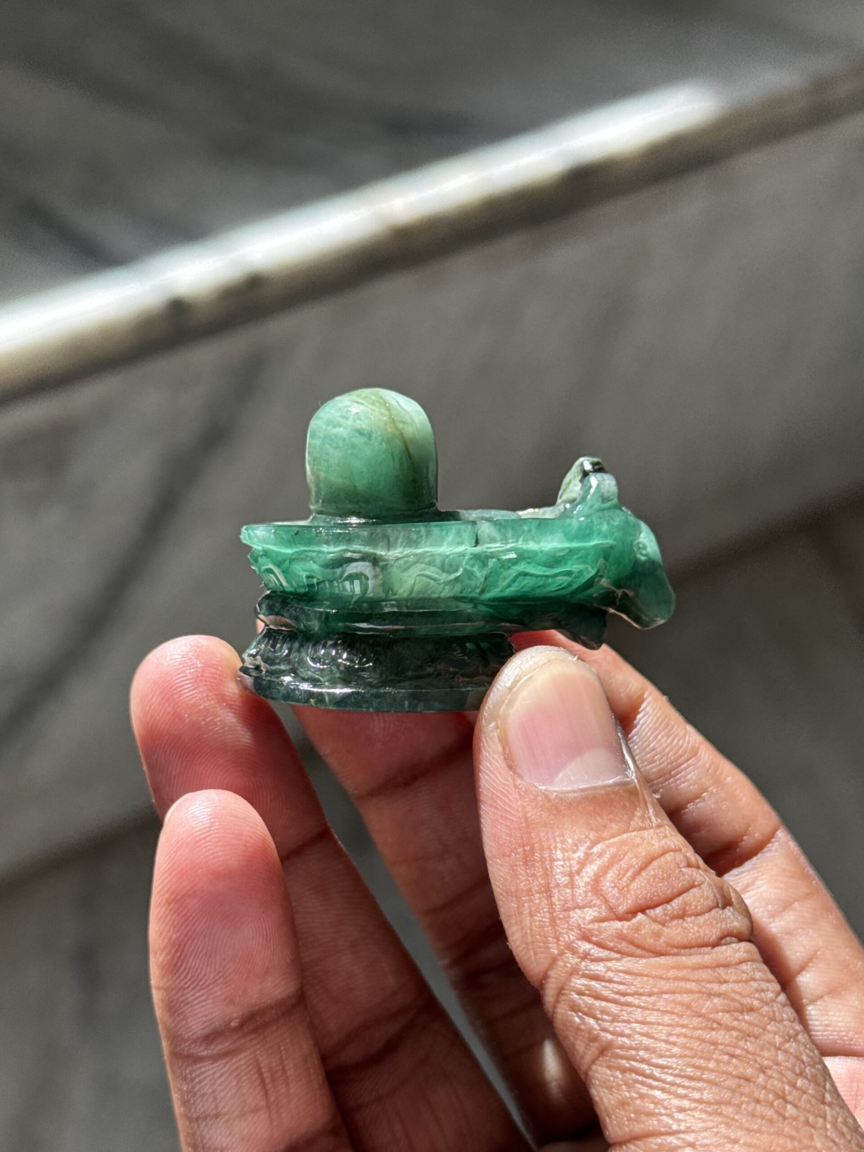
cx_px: 432
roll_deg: -7.4
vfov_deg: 39.7
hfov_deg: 30.3
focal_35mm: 48
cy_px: 576
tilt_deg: -44.0
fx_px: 1597
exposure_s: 1/1070
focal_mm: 6.76
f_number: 1.78
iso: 80
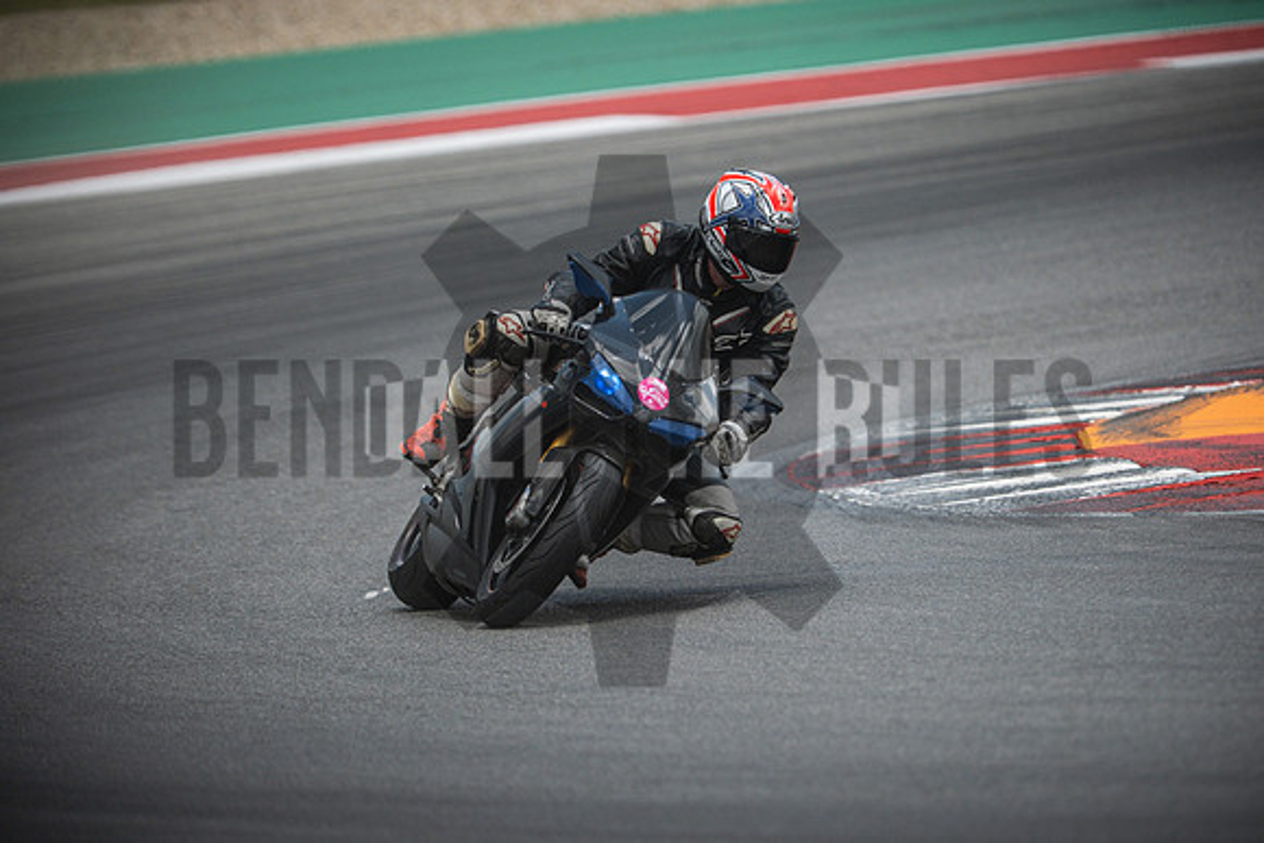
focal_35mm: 420
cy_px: 422
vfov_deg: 3.3
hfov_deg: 4.9
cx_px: 632
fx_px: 14749
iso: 800
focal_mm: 280
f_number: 2.8
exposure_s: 1/4000
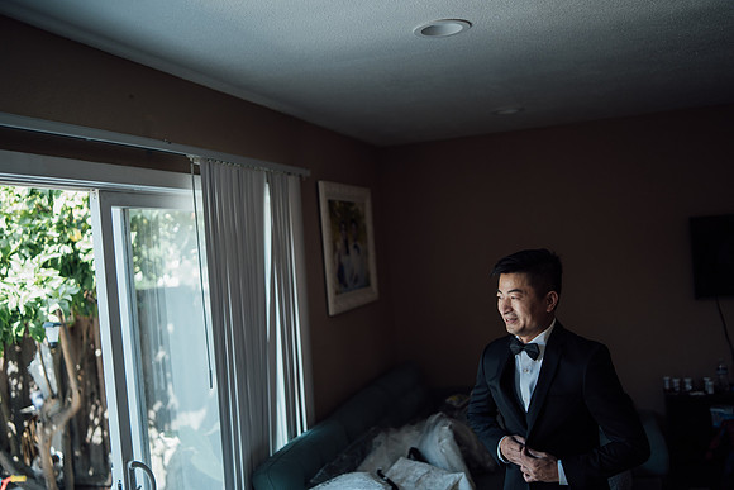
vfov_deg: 37.9
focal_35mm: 35
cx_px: 367
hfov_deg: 54.4
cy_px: 245
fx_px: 714
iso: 320
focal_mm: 35
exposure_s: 1/640
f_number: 1.4
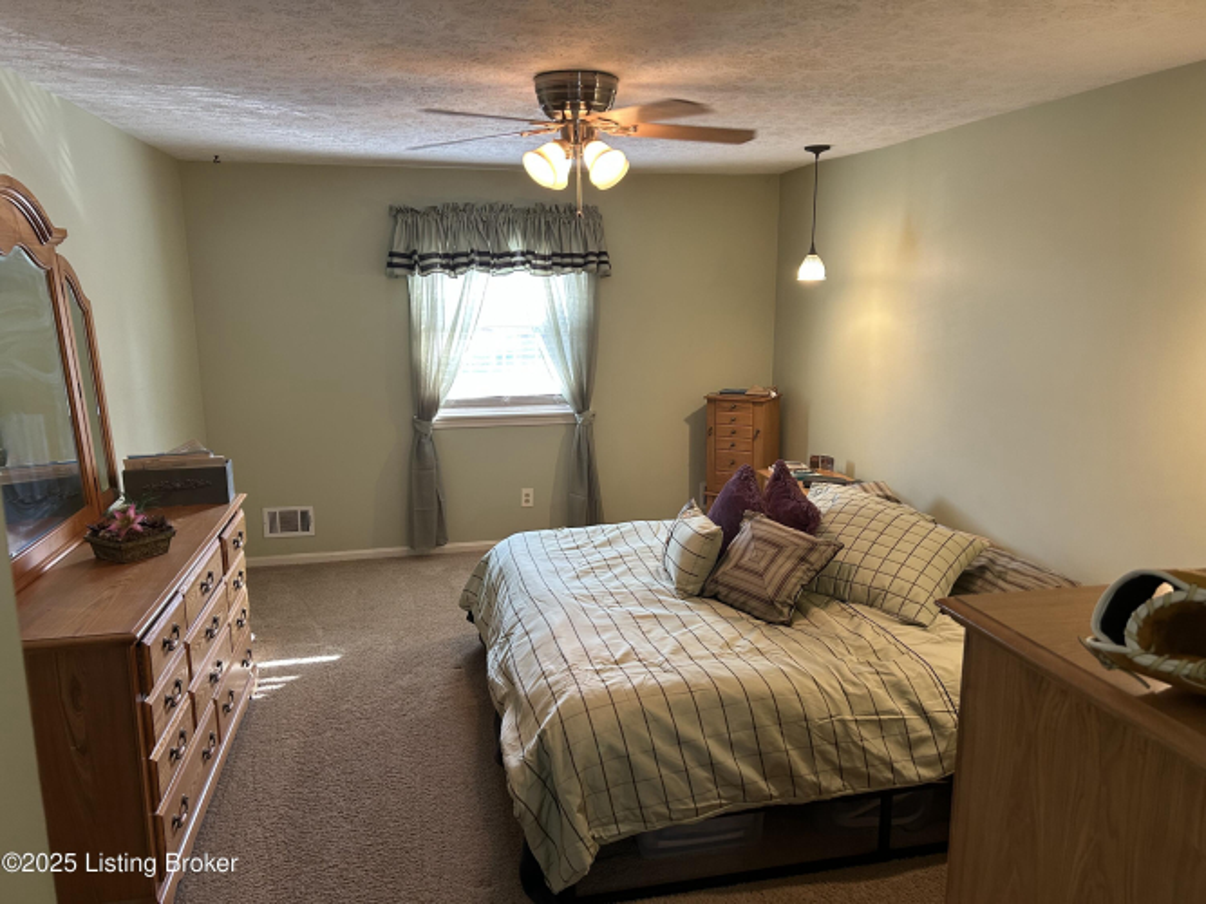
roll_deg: -0.3
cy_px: 452
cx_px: 603
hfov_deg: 67.3
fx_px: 906
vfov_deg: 53.0
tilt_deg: -10.9
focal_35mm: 26
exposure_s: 1/60
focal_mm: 5.7
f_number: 1.5
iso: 160
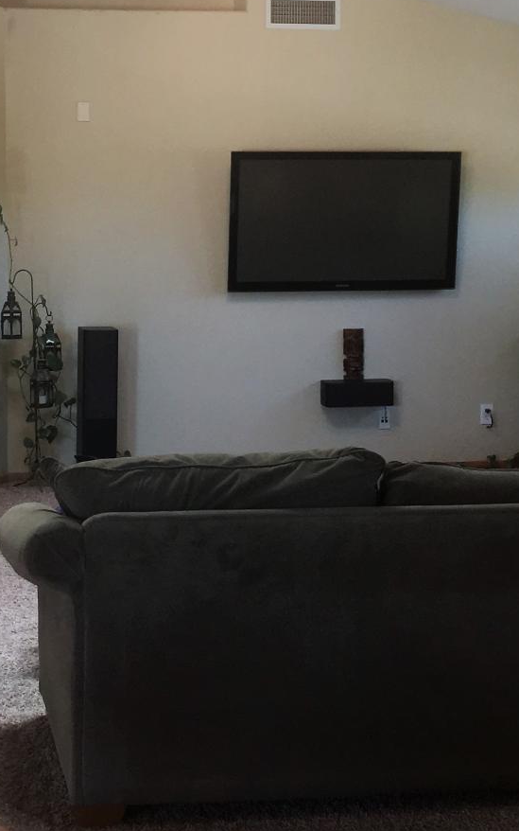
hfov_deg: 18.6
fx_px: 1584
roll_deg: +0.1
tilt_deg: +0.5
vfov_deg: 29.1
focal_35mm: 70
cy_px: 251
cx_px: 167
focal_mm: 4.15
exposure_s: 1/30
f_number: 2.2
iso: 40
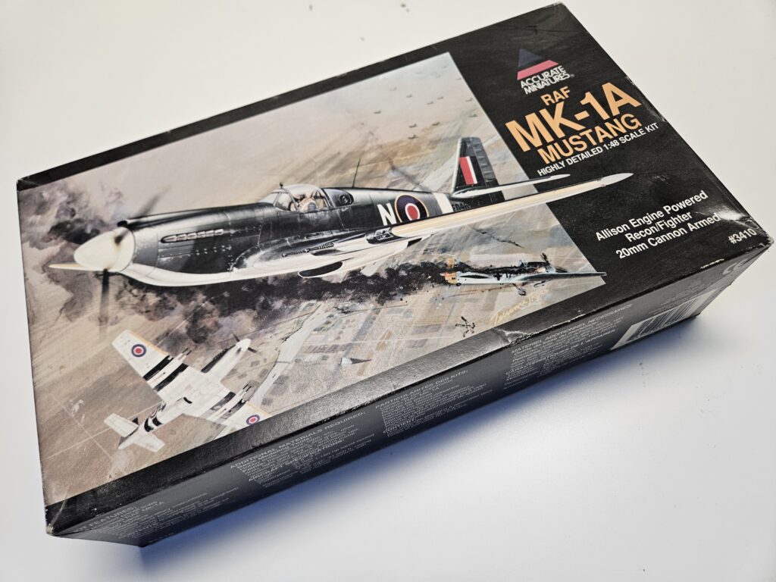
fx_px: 516
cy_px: 291
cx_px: 388
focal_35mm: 23
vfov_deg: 58.9
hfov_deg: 73.9
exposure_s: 1/120
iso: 250
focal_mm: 5.4
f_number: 1.8
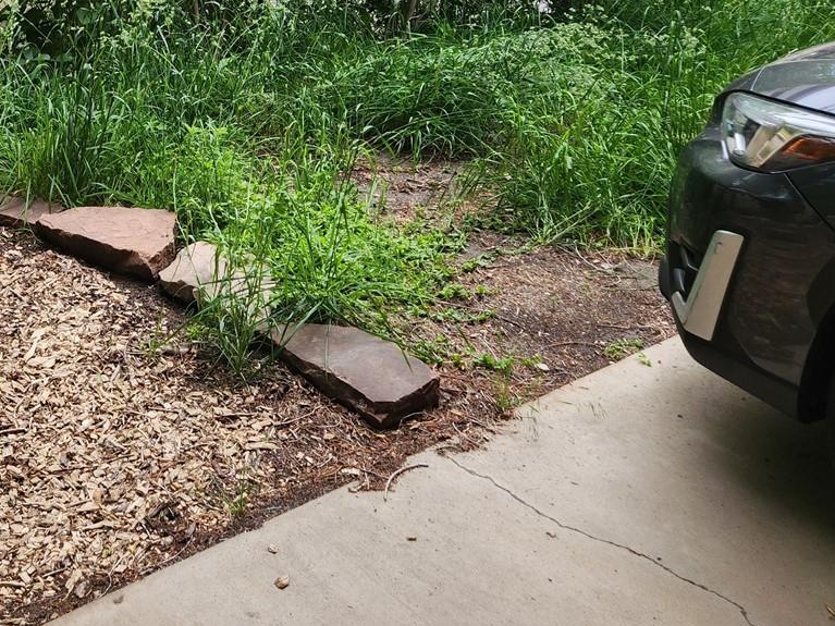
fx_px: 1158
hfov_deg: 37.5
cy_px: 28
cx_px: 113
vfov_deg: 28.7
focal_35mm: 48
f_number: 1.8
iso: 64
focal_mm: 5.4
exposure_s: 1/180
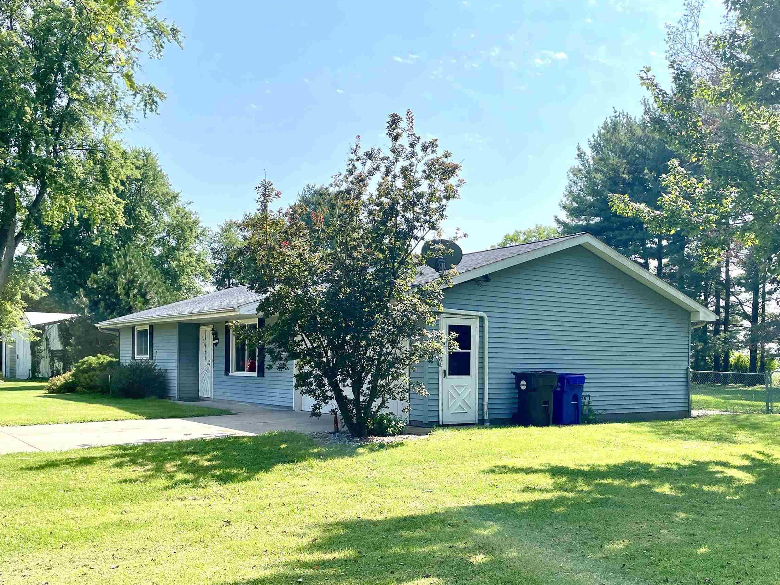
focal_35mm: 35
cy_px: 379
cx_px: 468
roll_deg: -0.4
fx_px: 789
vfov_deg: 40.3
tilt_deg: -0.8
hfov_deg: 52.3
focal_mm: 4.2
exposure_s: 1/2132
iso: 32
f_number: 1.6
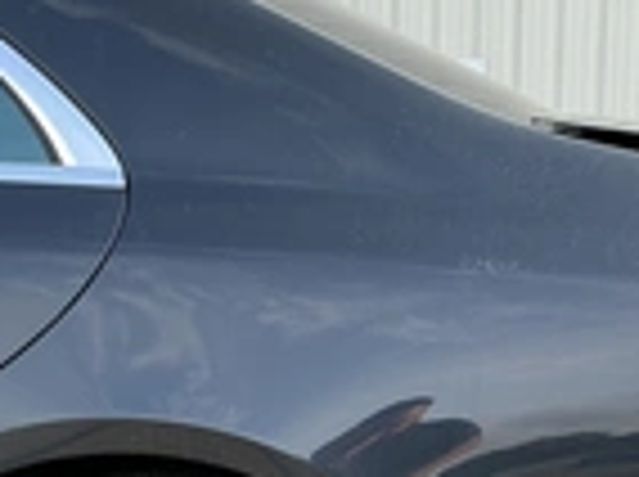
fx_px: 1456
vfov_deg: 17.7
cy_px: 580
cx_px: 508
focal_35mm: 79
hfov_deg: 24.4
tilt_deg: -9.0
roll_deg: -2.0
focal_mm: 3
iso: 20
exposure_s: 1/232
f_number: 1.8
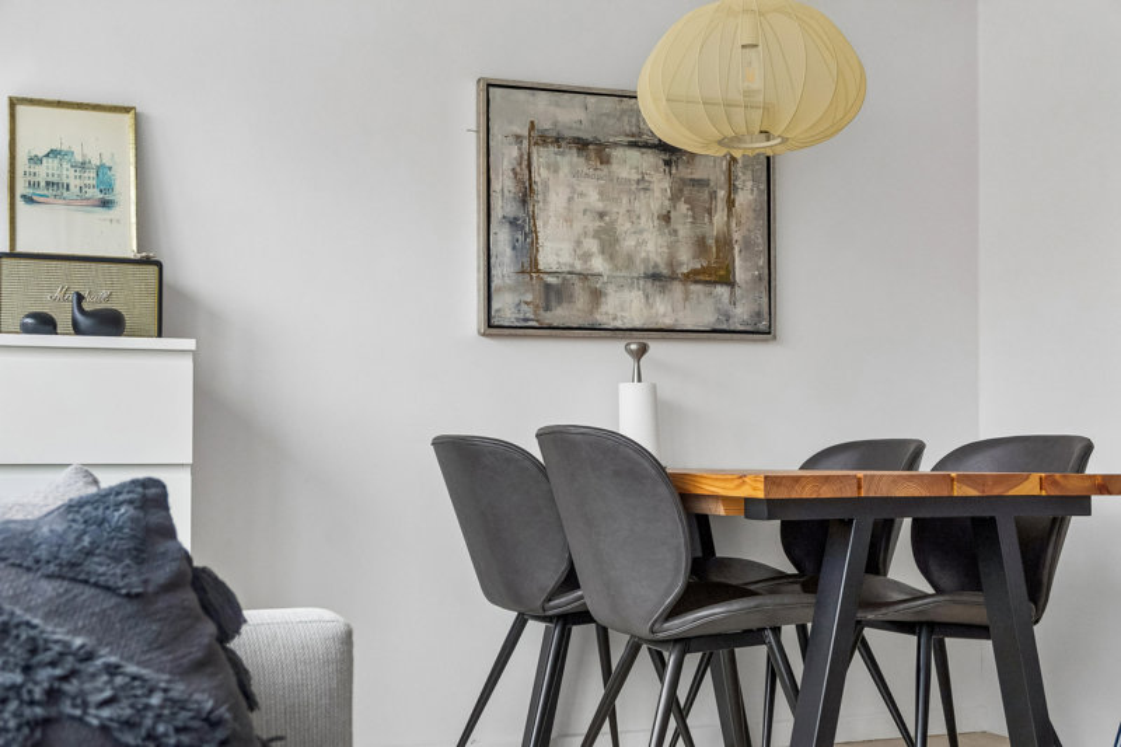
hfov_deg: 41.1
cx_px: 560
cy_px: 374
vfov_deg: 28.1
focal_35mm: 48
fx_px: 1494
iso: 400
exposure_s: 1/125
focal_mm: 32
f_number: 5
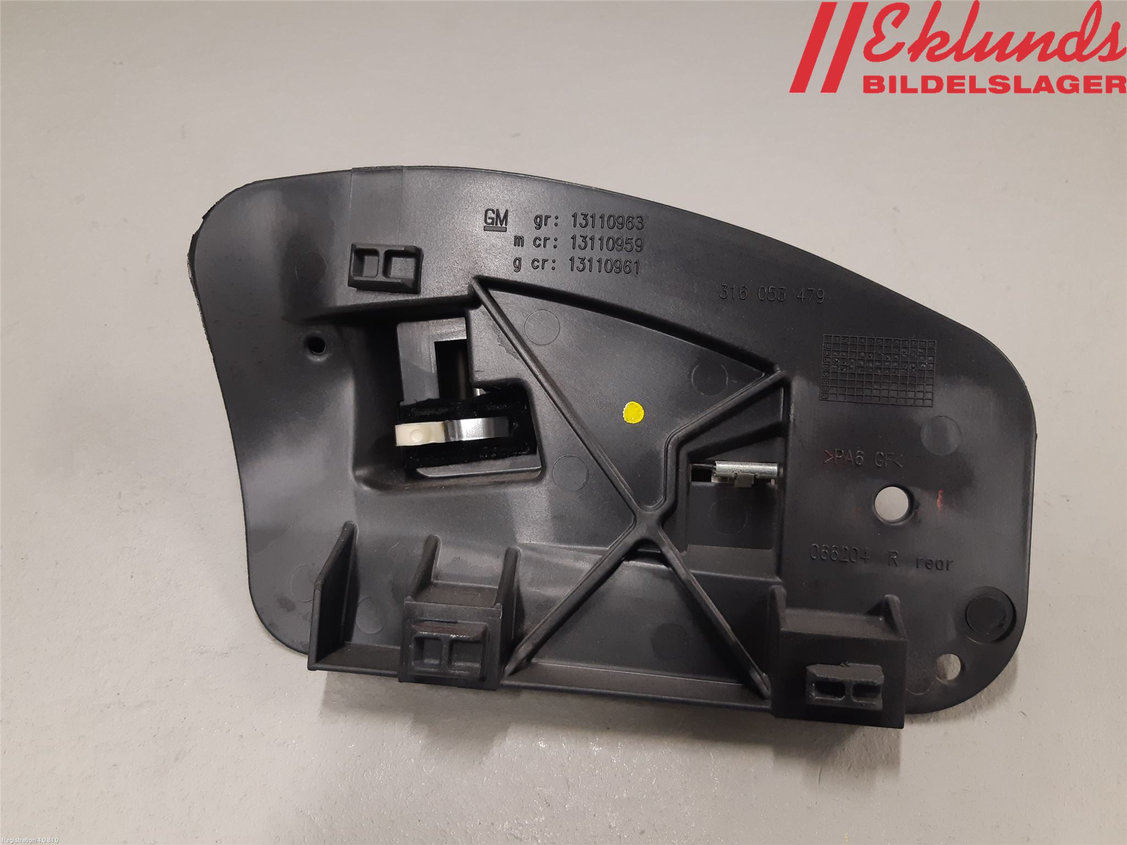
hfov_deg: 67.3
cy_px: 422
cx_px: 564
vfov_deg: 53.1
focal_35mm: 26
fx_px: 846
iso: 125
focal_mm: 3.93
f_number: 1.7
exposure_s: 1/50
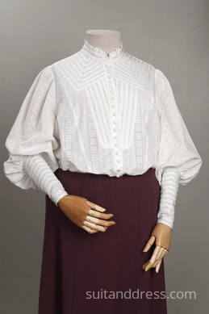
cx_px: 104
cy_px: 157
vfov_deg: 41.1
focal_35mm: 48
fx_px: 418
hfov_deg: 28.1
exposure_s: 1/40
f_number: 8
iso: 320
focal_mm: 32
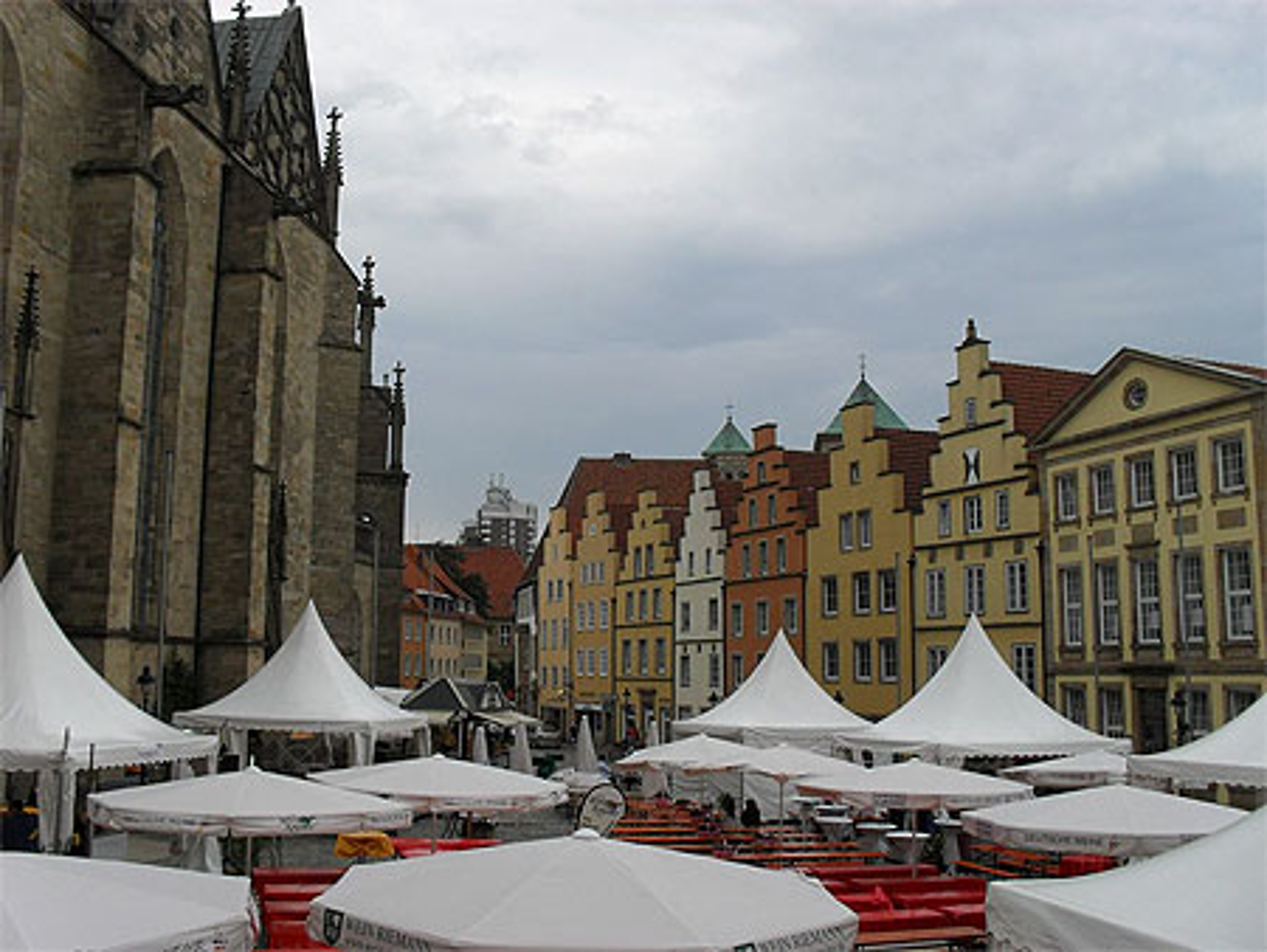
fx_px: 1282
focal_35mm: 35
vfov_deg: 40.7
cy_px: 476
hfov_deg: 52.6
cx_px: 634
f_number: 8.4
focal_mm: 6.3
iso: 100
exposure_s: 1/180
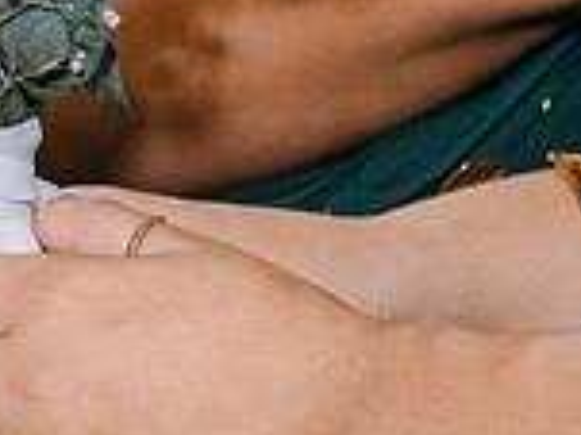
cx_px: -465
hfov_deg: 8.9
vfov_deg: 6.9
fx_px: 3589
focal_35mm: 214
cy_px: -169
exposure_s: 1/125
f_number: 2.8
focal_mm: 25
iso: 2500
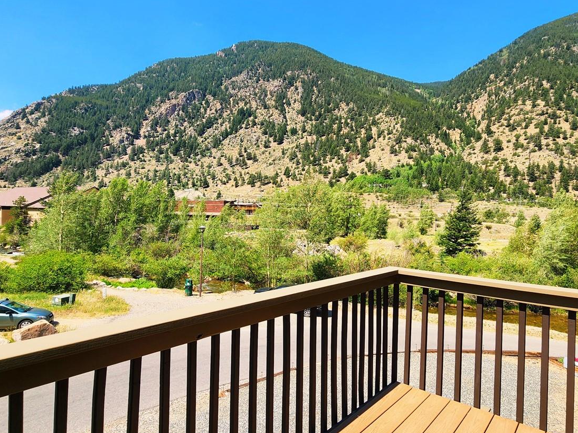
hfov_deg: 84.7
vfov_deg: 68.7
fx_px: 317
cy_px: 222
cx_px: 295
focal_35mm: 19
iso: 50
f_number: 2.2
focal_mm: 2.2
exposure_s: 1/1250
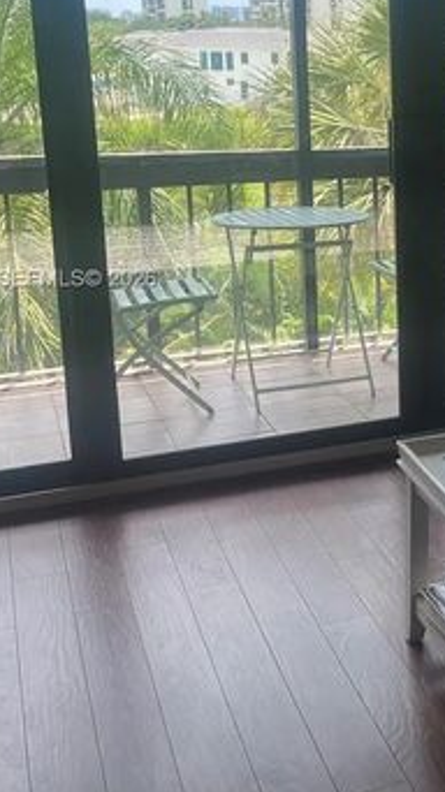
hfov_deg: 20.3
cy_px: 280
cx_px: 610
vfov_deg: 38.8
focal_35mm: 53
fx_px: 1113
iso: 40
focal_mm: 5.1
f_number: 1.6
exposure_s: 1/226
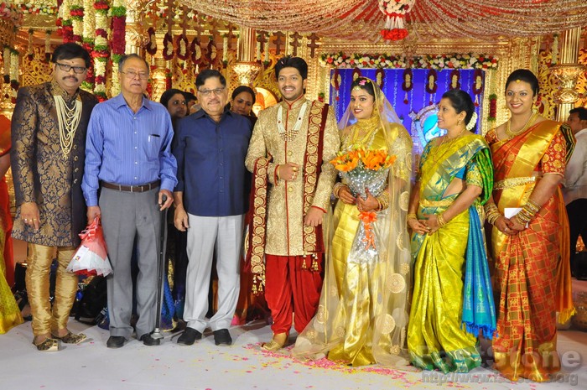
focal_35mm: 48
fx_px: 782
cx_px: 294
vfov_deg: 28.0
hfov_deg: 41.2
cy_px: 195
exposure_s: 1/125
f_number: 6.3
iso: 1600
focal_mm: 32
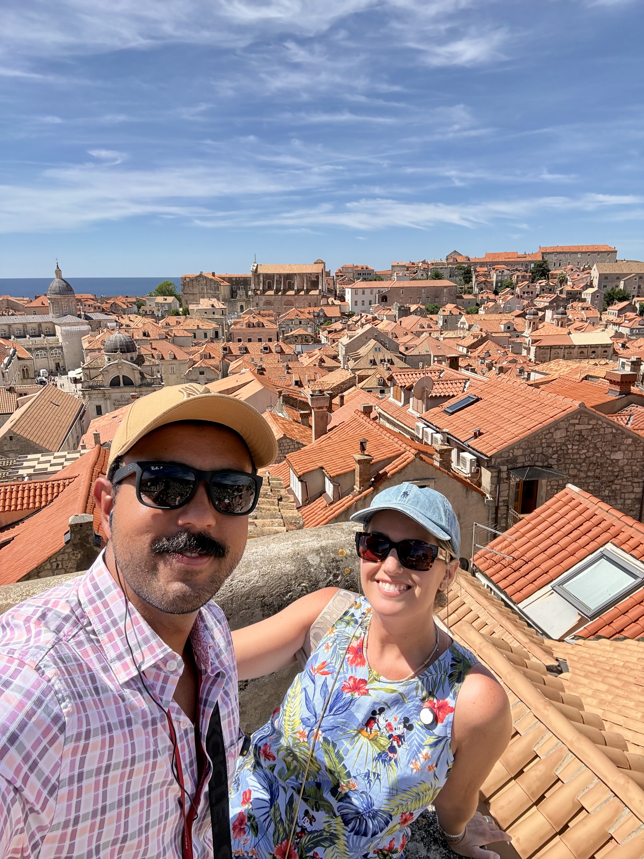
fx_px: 571
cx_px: 322
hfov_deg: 58.9
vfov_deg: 73.9
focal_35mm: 23
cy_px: 430
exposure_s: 1/1199
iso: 32
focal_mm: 2.69
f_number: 1.9
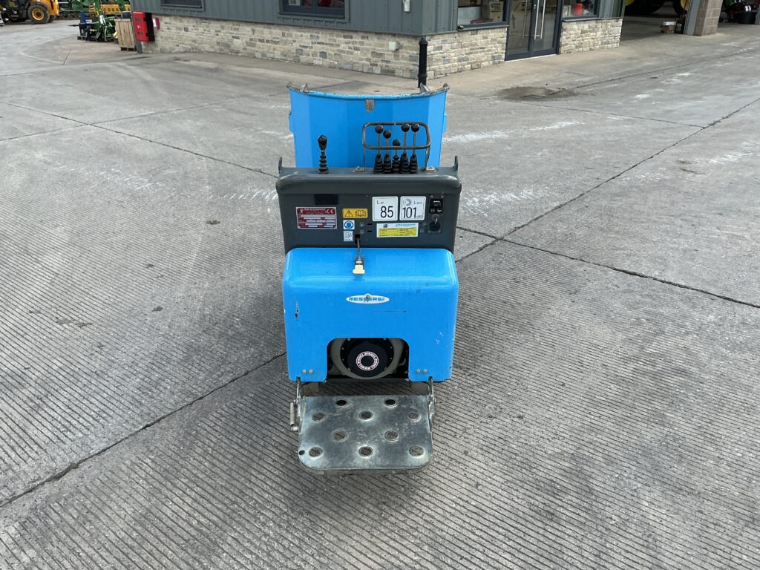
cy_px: 285
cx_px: 380
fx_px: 615
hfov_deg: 63.4
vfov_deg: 49.7
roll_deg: -0.3
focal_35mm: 28
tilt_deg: -21.0
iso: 25
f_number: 1.8
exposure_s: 1/580
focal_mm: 3
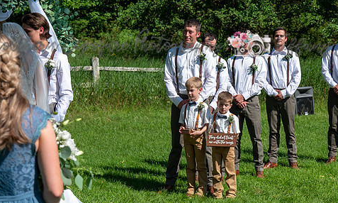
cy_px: 102
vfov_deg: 12.3
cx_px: 210
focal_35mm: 103
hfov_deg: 20.4
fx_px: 938
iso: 100
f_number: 7.1
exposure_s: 1/400
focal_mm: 70
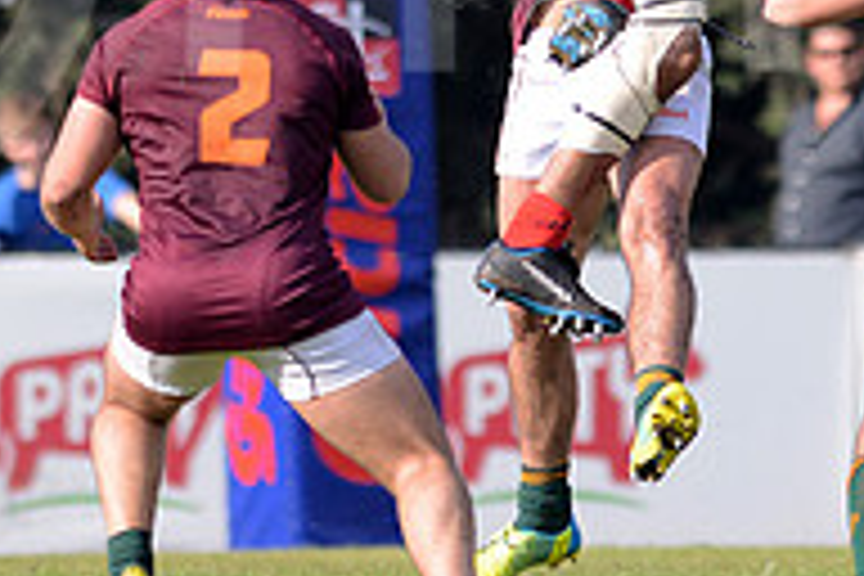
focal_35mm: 1267
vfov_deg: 1.1
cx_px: 549
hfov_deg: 1.6
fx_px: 30406
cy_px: -83
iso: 400
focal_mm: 420
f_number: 4
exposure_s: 1/1600
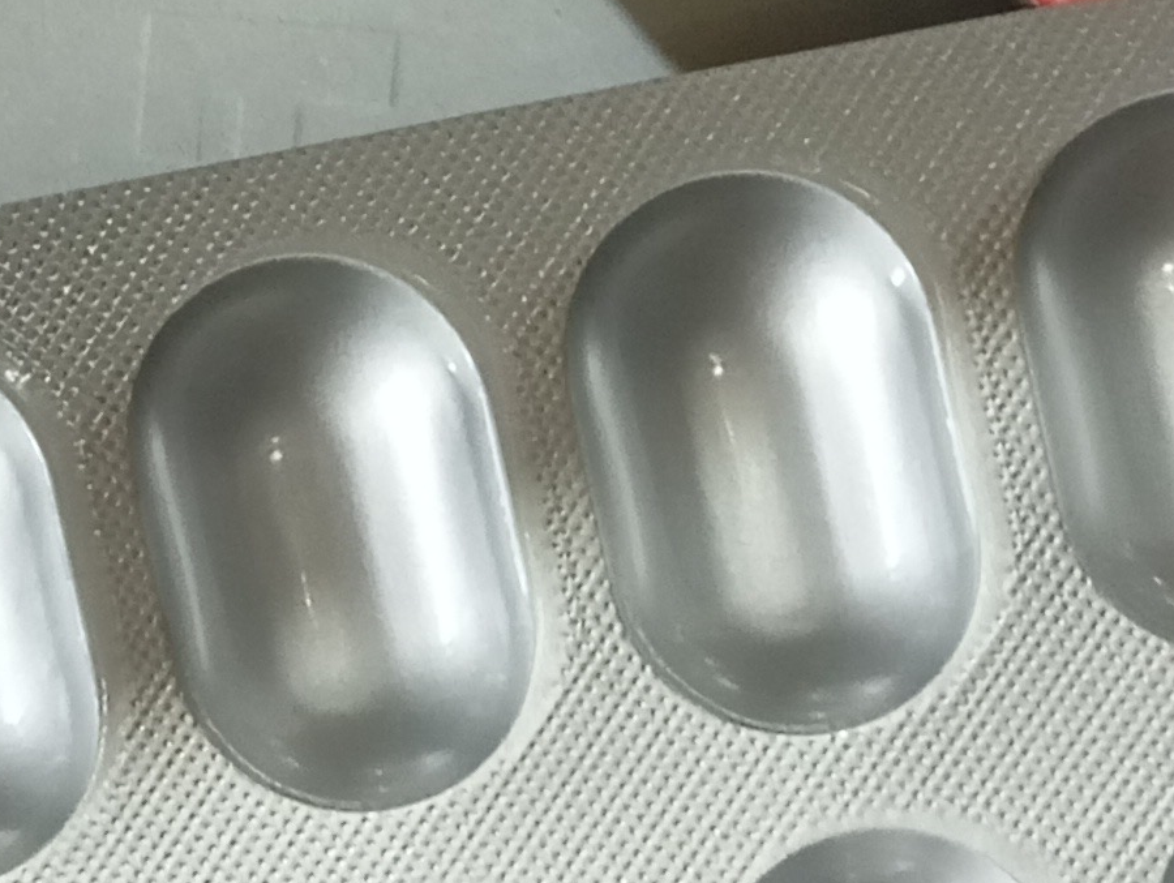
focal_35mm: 127
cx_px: 557
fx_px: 4312
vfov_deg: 11.5
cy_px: -90
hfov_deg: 15.5
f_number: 1.8
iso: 3305
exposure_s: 1/25
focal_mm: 4.22
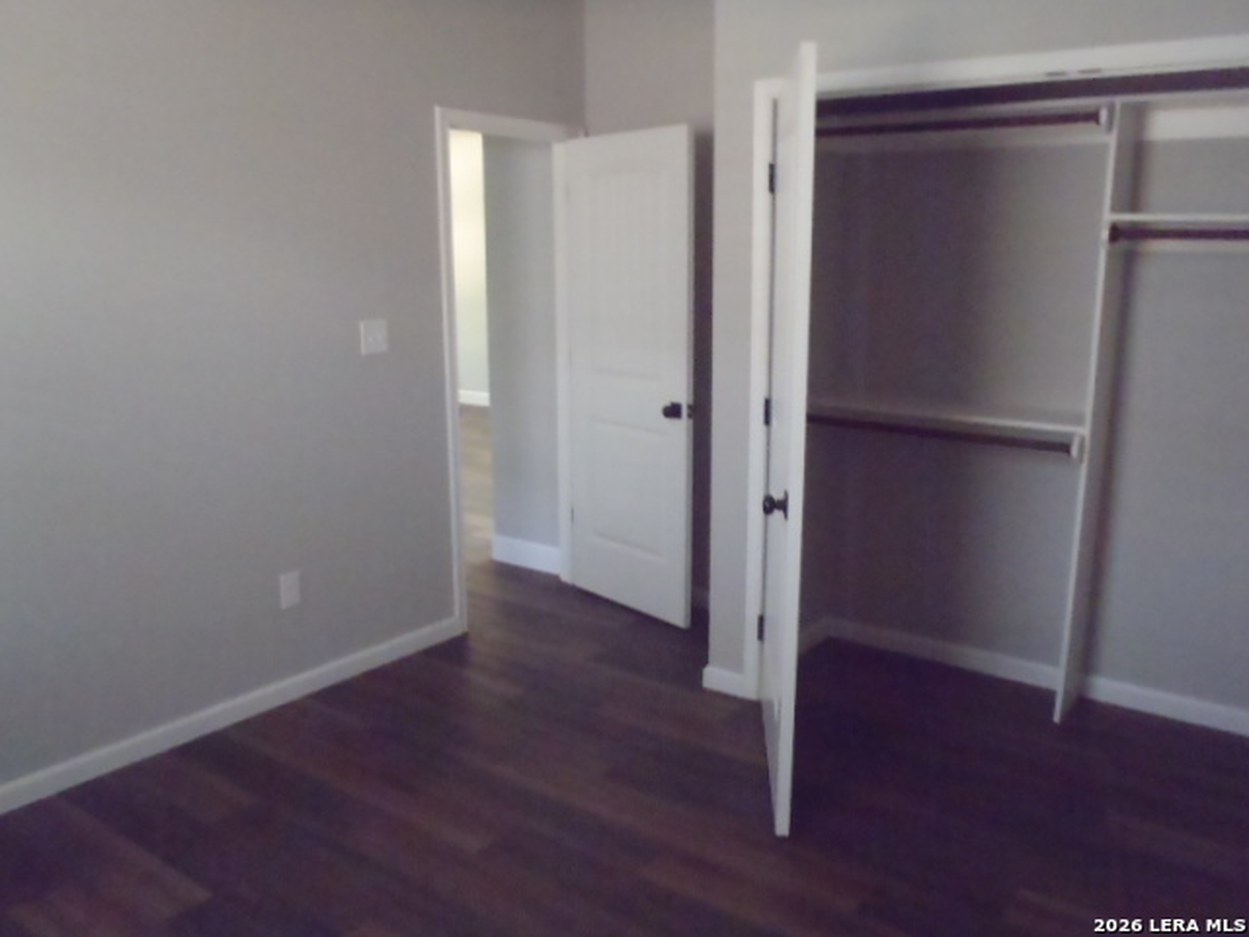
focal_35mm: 28
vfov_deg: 49.7
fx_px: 1010
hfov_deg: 63.4
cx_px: 624
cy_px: 468
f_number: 3.9
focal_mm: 5
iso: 1000
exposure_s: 1/15
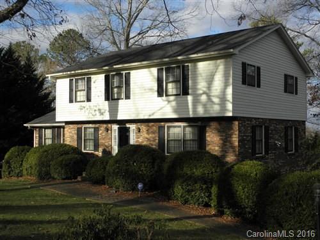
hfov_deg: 42.9
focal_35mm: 44
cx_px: 160
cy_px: 120
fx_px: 407
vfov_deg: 32.9
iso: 100
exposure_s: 1/640
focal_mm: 7.9
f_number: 3.9
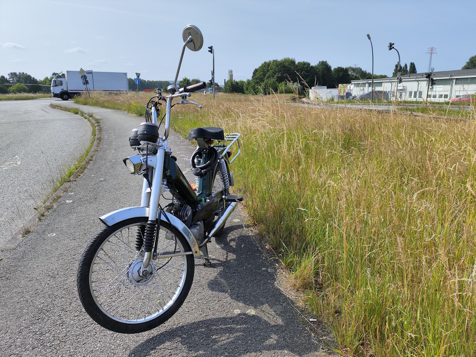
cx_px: 238
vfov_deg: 56.9
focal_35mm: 24
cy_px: 178
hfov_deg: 71.6
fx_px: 330
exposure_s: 1/2492
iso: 50
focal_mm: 4.68
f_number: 1.8
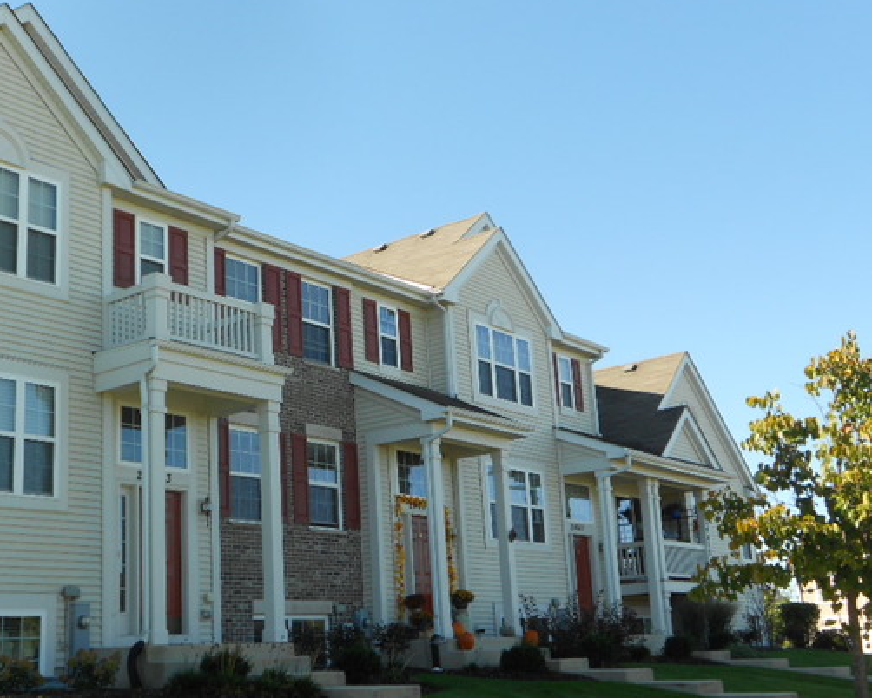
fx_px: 1188
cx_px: 318
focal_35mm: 46
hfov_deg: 40.0
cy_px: 379
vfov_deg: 32.7
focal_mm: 6.7
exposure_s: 1/320
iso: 80
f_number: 3.9
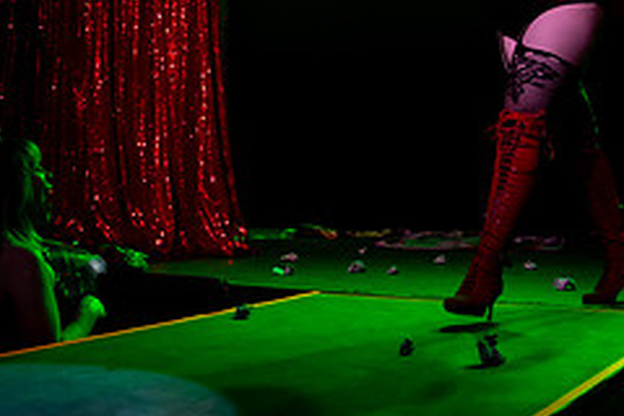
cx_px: 255
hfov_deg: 31.8
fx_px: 1092
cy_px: -60
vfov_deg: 20.4
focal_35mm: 63
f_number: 4
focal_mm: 24
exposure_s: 1/160
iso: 4000
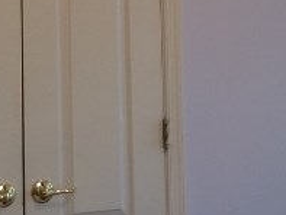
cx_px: 147
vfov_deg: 11.9
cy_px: -38
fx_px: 1009
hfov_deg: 16.1
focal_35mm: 122
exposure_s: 1/30
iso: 80
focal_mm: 4.12
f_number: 2.2
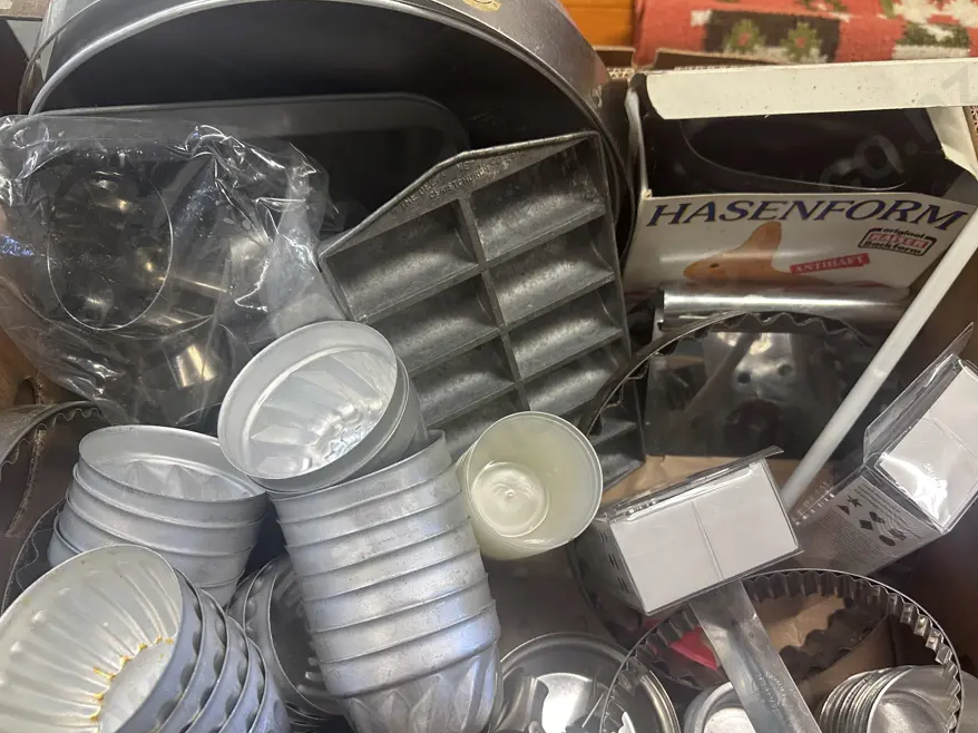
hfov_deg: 63.4
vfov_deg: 49.5
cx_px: 521
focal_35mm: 28
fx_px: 791
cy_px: 422
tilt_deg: -66.6
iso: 160
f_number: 1.78
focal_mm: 6.86
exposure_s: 1/100
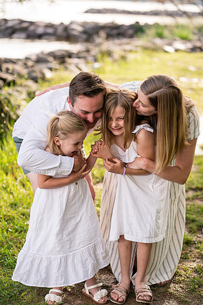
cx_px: 102
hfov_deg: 16.1
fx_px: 719
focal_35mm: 85
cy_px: 152
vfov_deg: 23.9
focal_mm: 85
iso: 800
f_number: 3.2
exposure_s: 1/1600
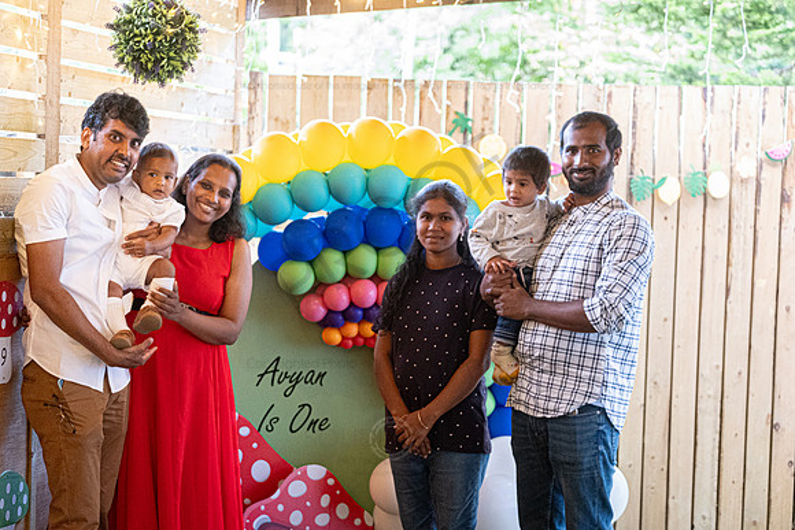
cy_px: 265
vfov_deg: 18.2
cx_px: 398
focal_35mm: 75
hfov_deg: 27.0
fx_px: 1657
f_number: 2.8
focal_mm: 50
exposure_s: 1/60
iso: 3200
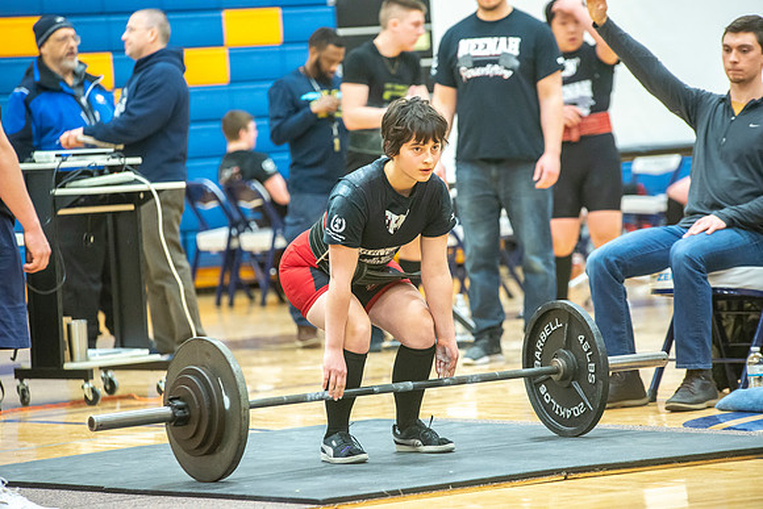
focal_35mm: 200
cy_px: 254
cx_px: 382
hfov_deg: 10.3
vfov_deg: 6.9
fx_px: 4240
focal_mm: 200
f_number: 4
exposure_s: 1/200
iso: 6400
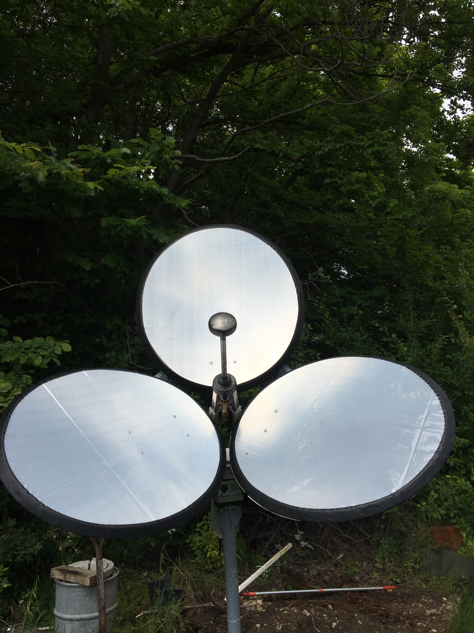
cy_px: 316
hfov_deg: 48.2
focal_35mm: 29
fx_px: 529
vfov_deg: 61.7
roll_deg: +3.4
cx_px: 237
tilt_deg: +10.5
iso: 25
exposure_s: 1/1451
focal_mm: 4.15
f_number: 2.2
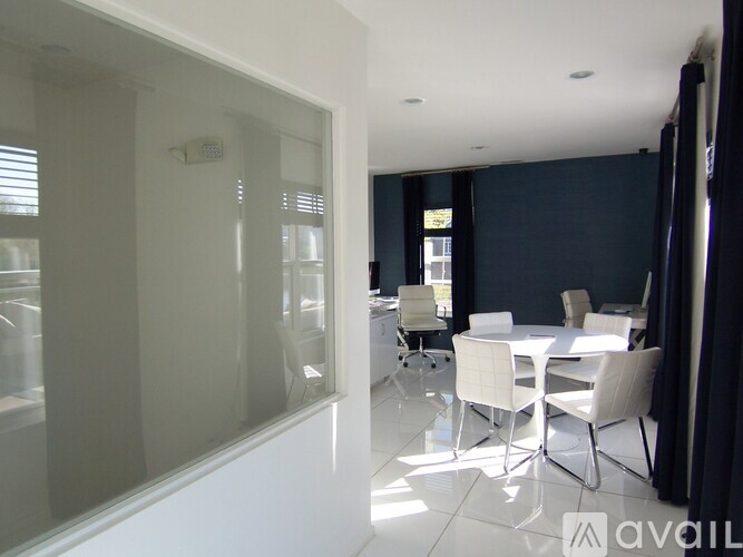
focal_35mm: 23
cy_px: 278
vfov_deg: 58.9
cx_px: 372
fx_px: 494
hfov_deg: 73.9
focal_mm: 3.8
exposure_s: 1/125
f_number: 2.8
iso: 64
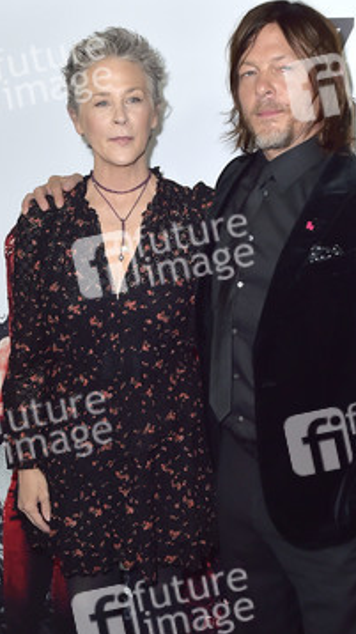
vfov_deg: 58.0
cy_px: 345
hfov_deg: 34.5
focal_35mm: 34
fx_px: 571
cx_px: 215
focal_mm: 29
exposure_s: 1/200
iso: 400
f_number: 5.6
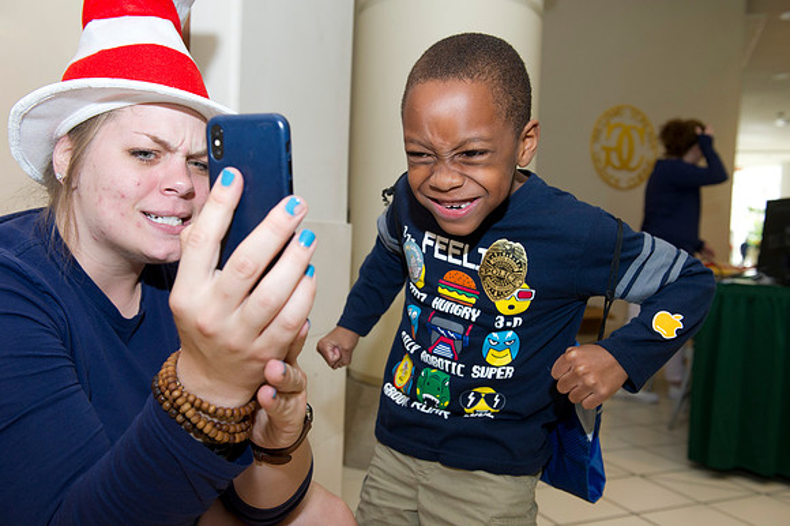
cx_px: 395
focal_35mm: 34
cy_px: 263
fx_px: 746
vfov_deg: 38.8
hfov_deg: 55.8
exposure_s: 1/200
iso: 1250
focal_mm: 34
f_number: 5.6
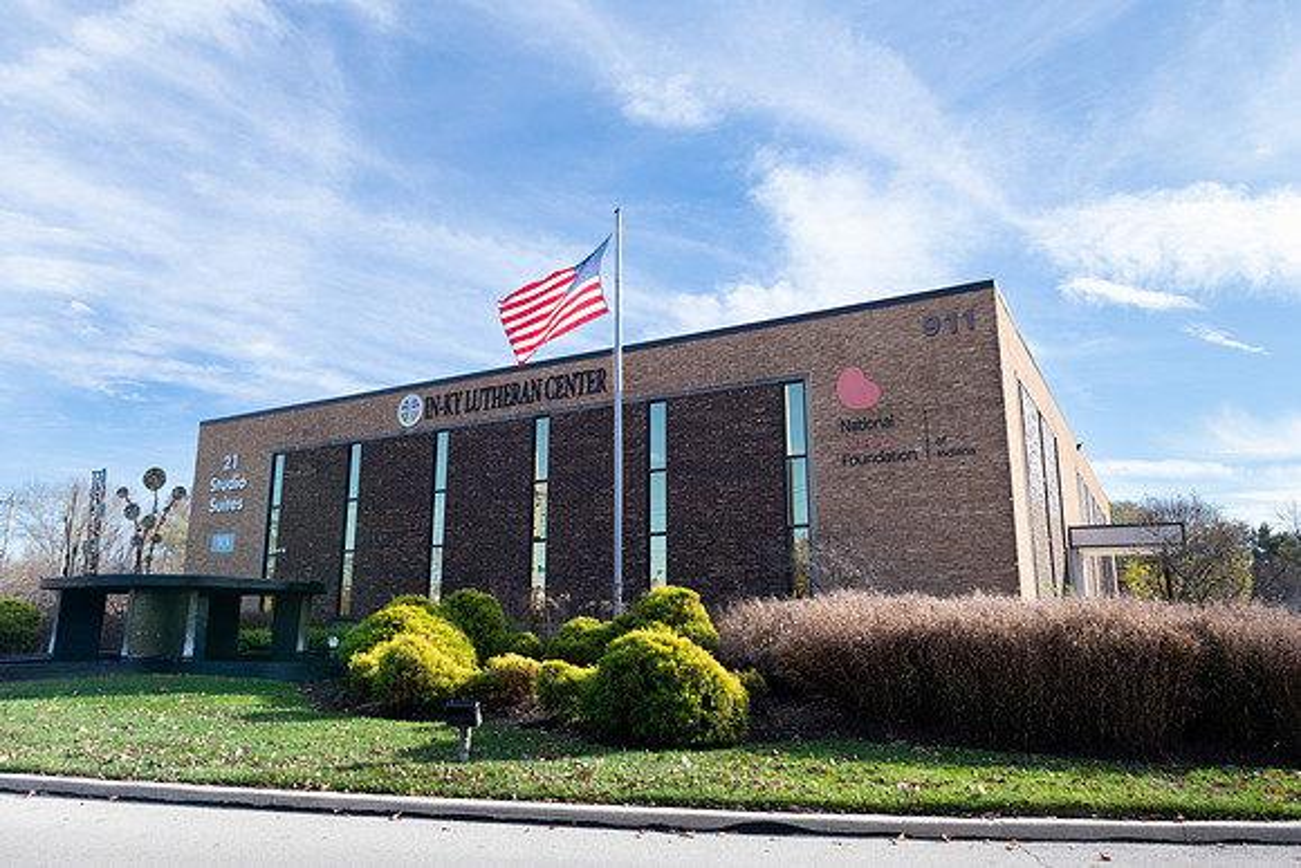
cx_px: 650
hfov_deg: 73.7
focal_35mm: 24
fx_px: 867
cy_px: 434
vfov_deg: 53.2
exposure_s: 1/250
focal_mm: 24
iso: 100
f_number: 5.6
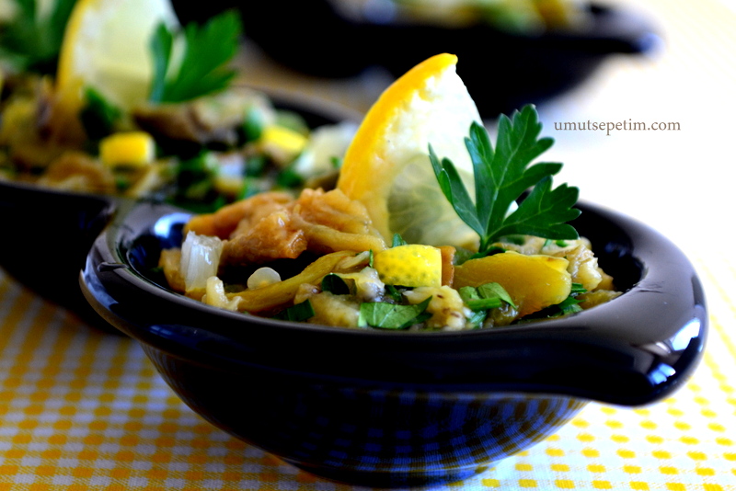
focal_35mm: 82
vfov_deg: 16.6
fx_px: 1687
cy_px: 246
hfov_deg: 24.6
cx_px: 368
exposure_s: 1/20
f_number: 6.3
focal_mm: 55
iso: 400
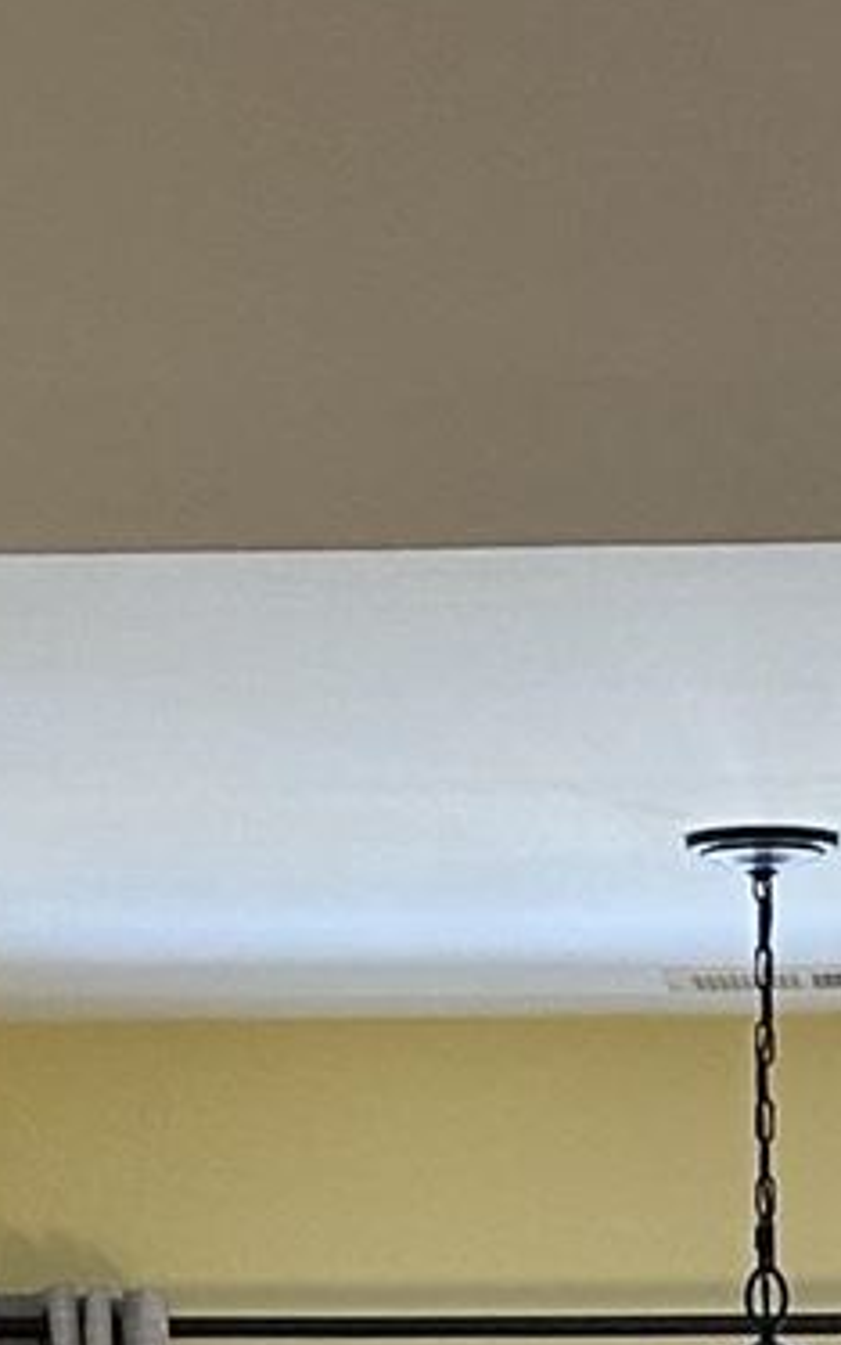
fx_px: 7659
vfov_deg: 9.5
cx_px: 697
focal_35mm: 209
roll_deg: +0.1
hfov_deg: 6.3
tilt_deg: -3.5
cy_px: 2424
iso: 125
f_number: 1.78
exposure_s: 1/60
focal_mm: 6.86
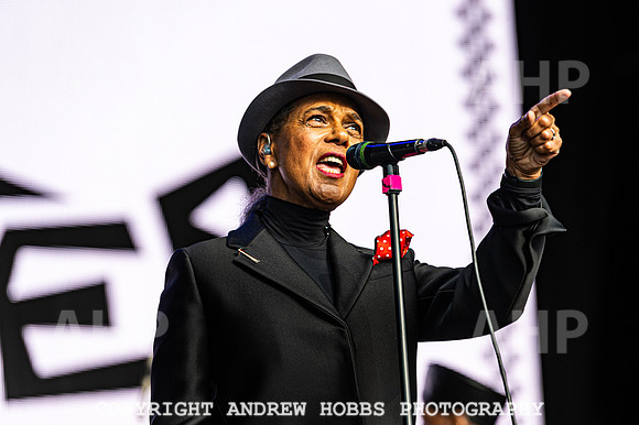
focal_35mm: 200
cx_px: 320
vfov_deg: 6.9
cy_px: 212
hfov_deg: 10.3
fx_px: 3548
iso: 140
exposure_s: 1/500
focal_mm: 200
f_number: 4
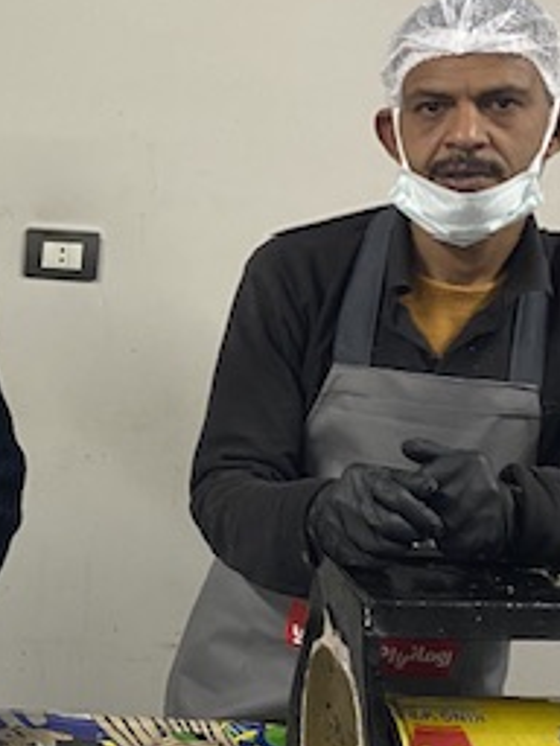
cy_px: 353
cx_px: -18
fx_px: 1402
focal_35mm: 65
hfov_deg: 21.7
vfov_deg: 29.8
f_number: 1.8
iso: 160
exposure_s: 1/50
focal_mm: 4.25
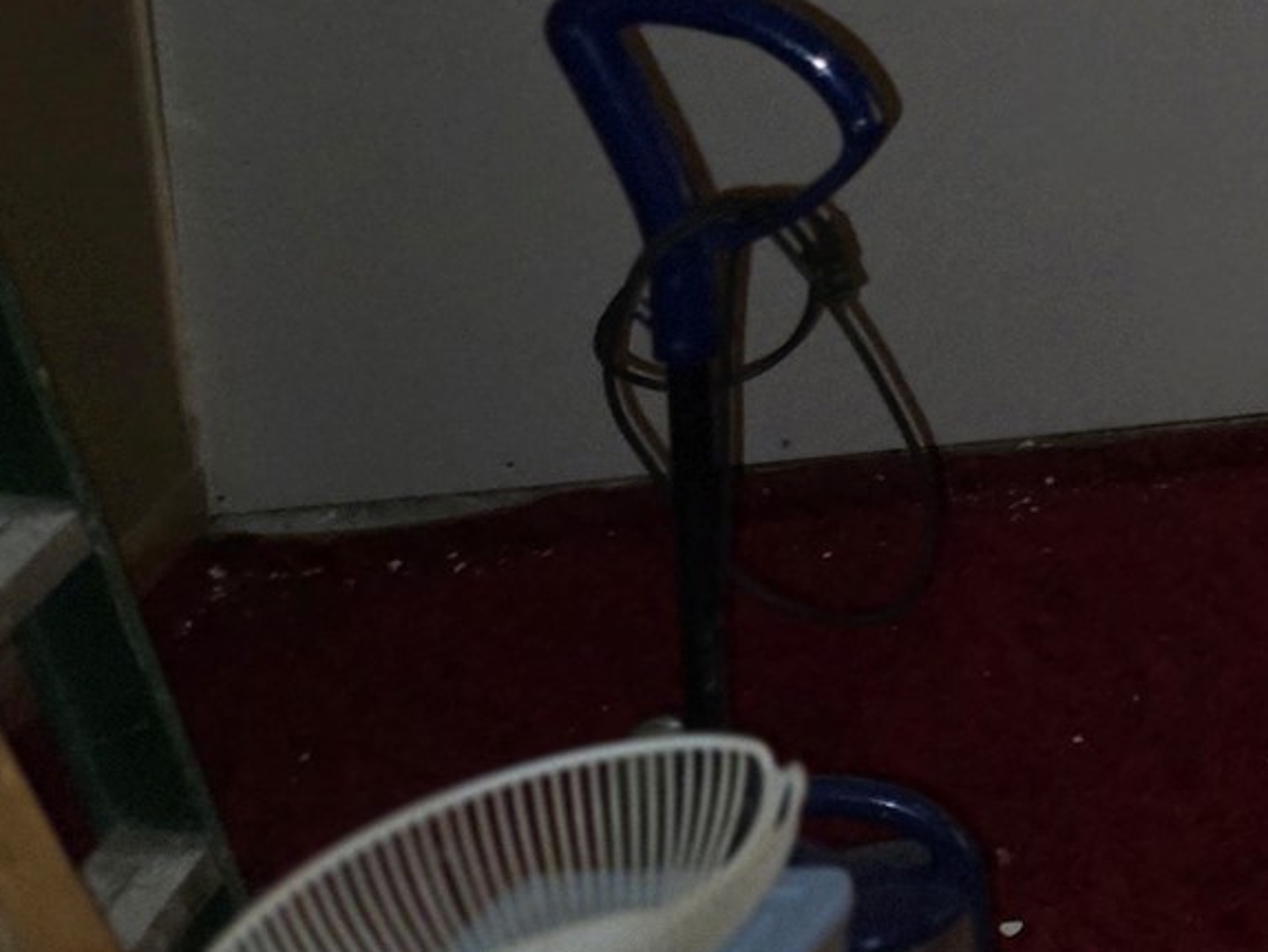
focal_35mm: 82
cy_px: -395
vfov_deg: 16.7
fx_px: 3005
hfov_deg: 19.7
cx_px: 2052
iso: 1250
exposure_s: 1/24
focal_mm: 5.4
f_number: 1.8
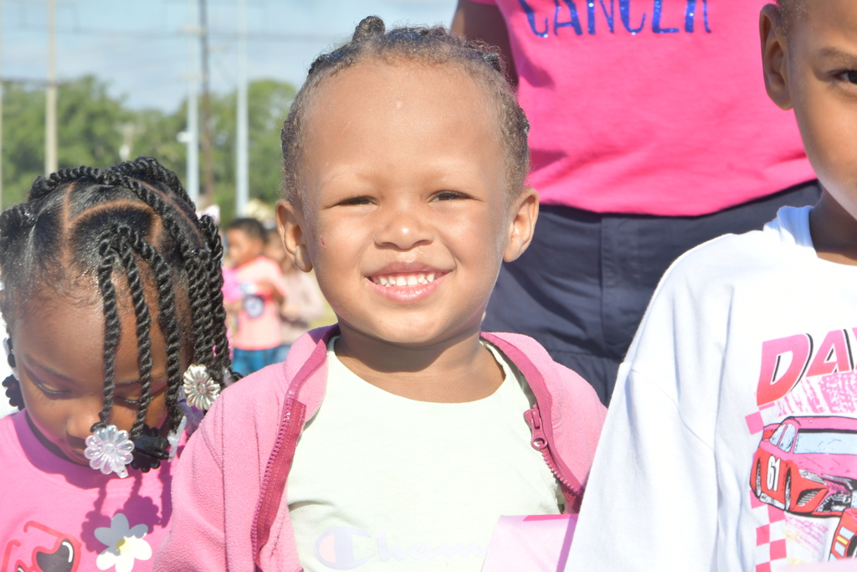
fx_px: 3214
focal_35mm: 135
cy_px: 286
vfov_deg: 10.2
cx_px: 428
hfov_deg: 15.2
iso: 320
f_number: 14
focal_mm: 90
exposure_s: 1/250
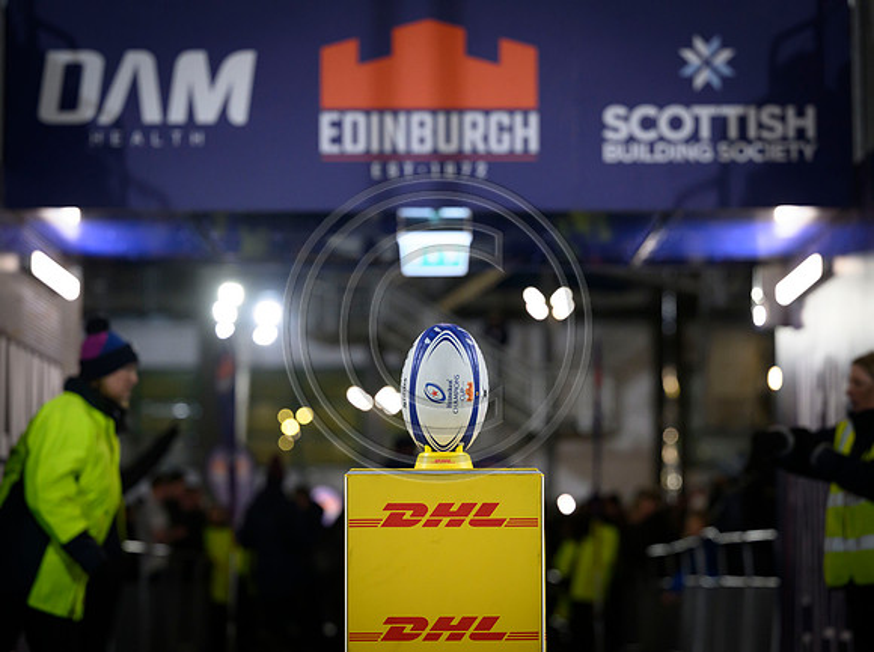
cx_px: 438
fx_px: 3037
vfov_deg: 12.3
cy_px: 315
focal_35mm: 120
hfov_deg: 16.4
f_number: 3.2
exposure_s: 1/500
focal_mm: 105
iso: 2500
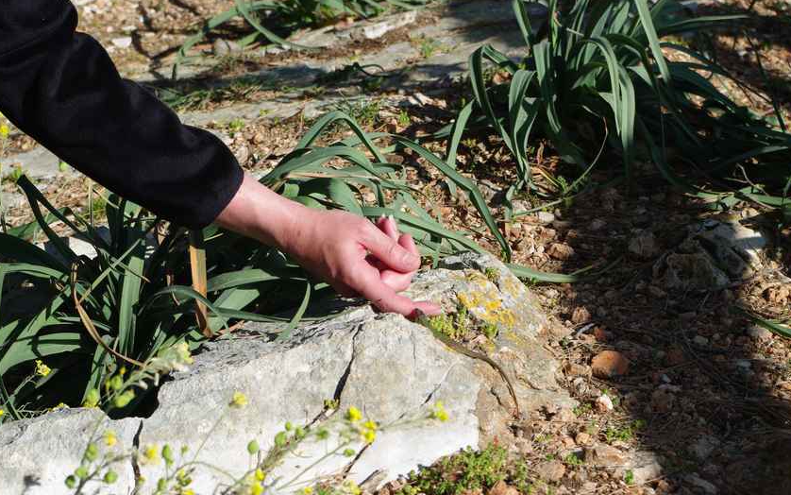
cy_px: 317
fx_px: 2213
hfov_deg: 20.3
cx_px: 411
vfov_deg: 12.7
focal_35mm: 103
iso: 100
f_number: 9.5
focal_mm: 55
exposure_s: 1/180
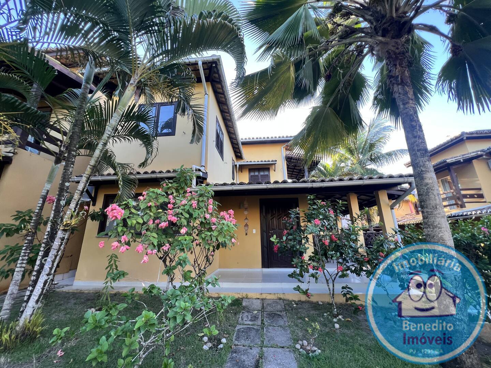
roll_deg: +2.4
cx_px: 246
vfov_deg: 89.9
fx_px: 184
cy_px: 184
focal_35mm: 13
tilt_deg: +20.3
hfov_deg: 106.2
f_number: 1.8
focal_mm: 1.57
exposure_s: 1/99
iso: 50
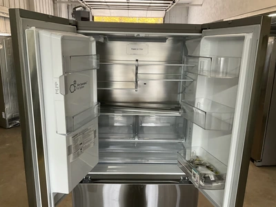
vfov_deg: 48.2
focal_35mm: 29
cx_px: 138
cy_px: 104
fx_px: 231
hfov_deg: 61.7
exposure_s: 1/60
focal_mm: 3
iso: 125
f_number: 1.8
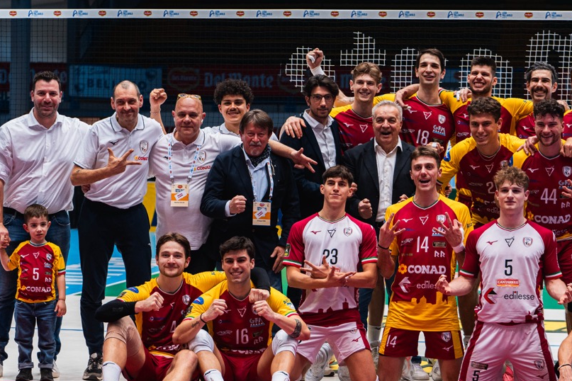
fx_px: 1764
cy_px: 210
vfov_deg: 12.3
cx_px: 319
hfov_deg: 18.4
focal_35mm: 111
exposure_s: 1/400
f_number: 3.5
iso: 1600
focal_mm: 70
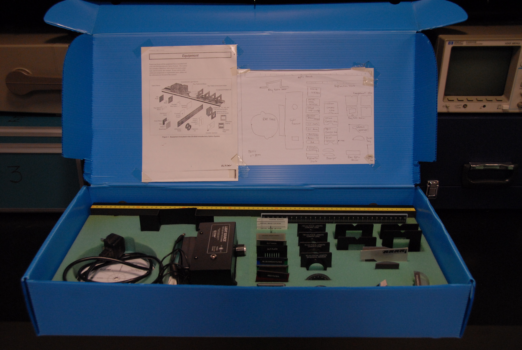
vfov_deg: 37.0
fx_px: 523
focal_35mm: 36
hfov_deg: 53.1
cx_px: 261
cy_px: 175
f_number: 5
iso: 640
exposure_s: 1/60
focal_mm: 24
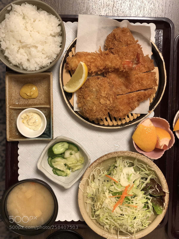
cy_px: 120
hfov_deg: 28.0
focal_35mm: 52
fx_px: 359
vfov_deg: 36.8
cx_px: 90
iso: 100
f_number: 2.4
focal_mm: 6
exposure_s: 1/33
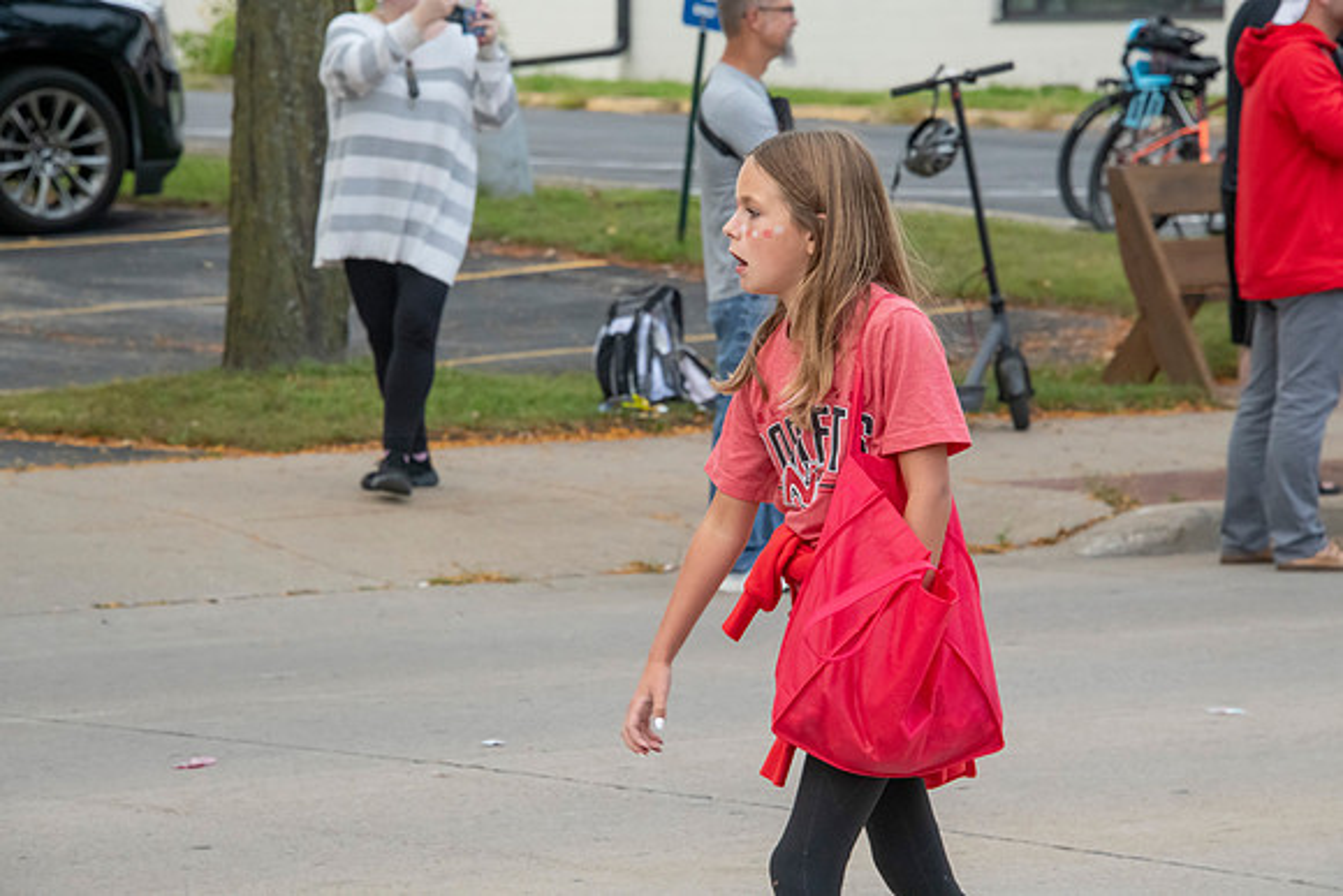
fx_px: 7089
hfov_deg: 10.8
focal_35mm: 190
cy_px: 448
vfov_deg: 7.2
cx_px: 672
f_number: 11
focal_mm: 190
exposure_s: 1/320
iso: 3200
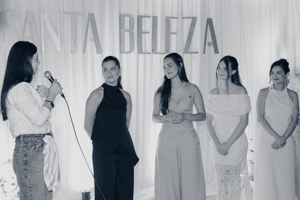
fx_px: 415
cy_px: 101
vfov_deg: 27.1
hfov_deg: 39.7
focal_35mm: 50
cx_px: 132
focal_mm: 29.4
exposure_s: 1/250
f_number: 2.8
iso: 1600
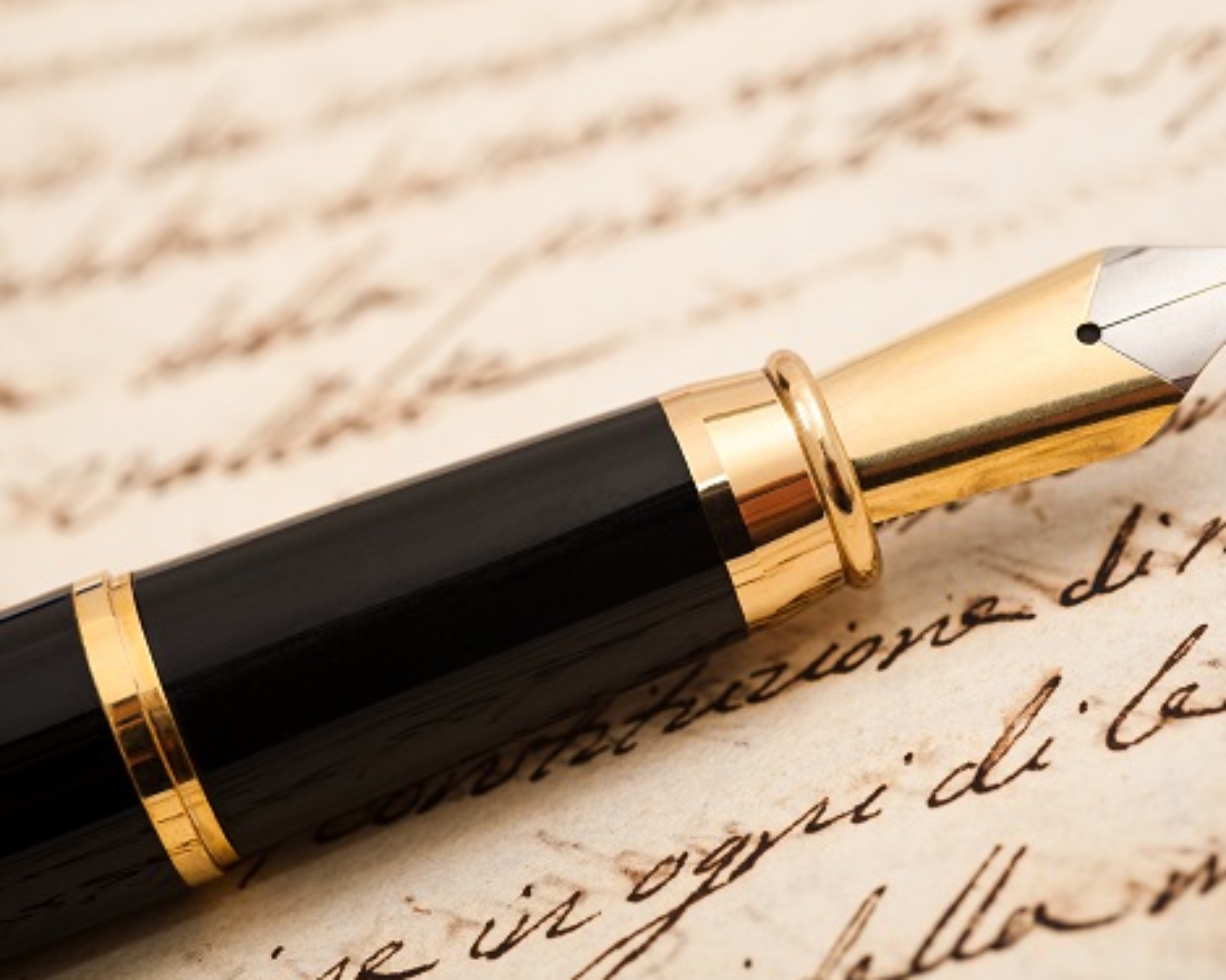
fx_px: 2612
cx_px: 674
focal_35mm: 72
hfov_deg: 26.4
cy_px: 514
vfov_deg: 21.3
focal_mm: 60
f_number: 13
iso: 200
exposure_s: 1/250
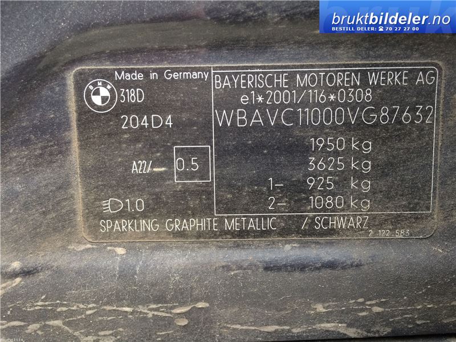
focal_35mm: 29
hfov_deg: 61.7
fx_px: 382
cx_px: 228
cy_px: 171
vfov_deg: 48.2
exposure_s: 1/30
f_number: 2.2
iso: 50
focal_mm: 4.15
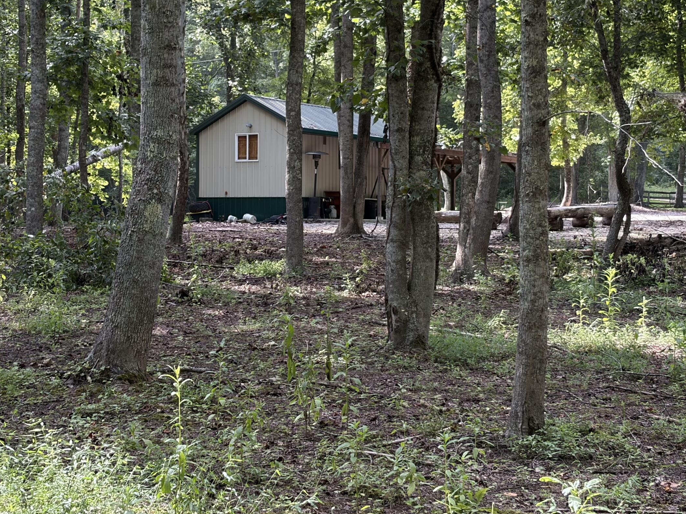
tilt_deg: +2.0
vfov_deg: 19.9
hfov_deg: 26.3
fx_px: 1466
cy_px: 184
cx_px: 309
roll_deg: +0.1
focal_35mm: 74
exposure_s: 1/144
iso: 40
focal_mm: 5.96
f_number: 1.6
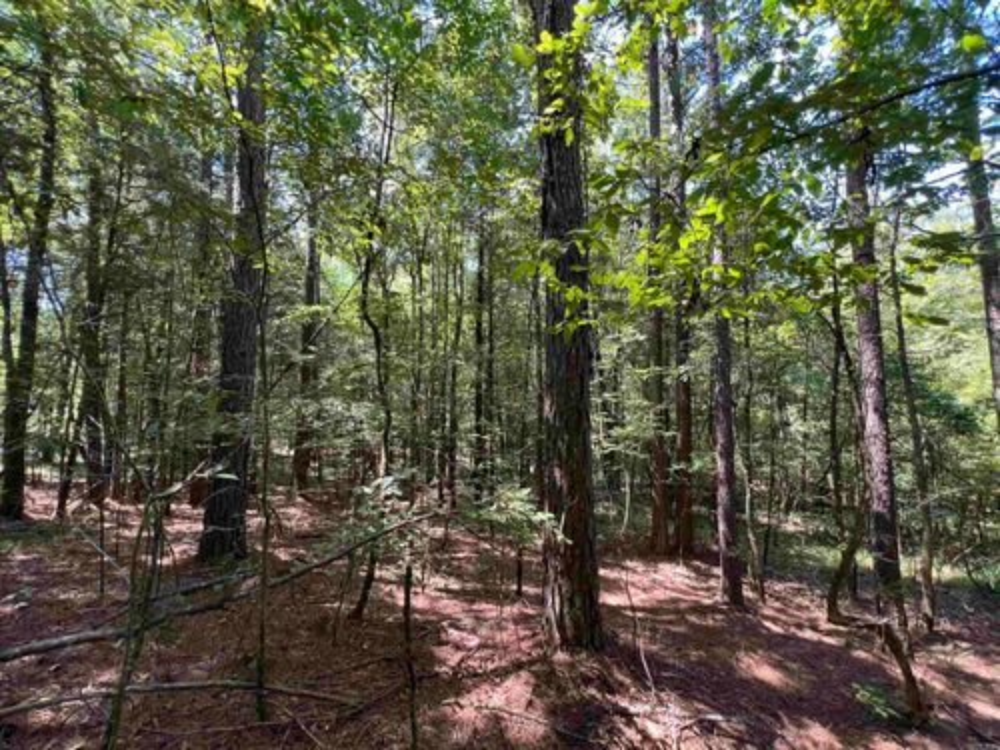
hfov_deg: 106.2
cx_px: 500
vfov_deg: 89.9
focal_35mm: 13
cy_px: 375
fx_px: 376
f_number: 1.8
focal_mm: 1.57
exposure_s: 1/99
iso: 64
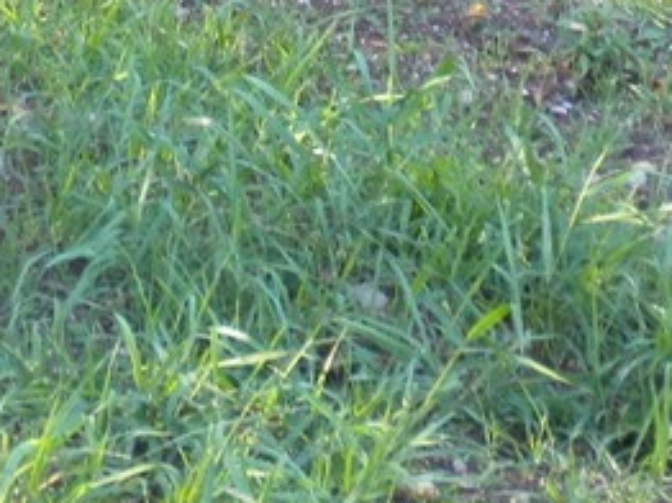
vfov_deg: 10.6
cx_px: 221
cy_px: -136
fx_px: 2657
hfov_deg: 14.4
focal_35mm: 137
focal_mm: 6.3
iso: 116
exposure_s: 1/52.8
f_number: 3.1
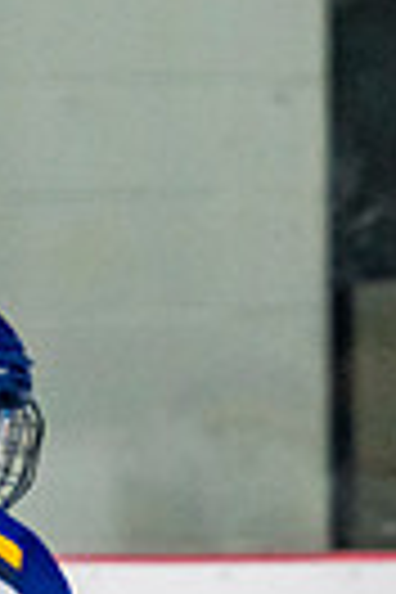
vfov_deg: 1.9
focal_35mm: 1106
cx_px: -313
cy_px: 848
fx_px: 18248
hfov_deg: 1.2
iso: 2000
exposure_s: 1/640
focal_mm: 170
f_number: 3.2
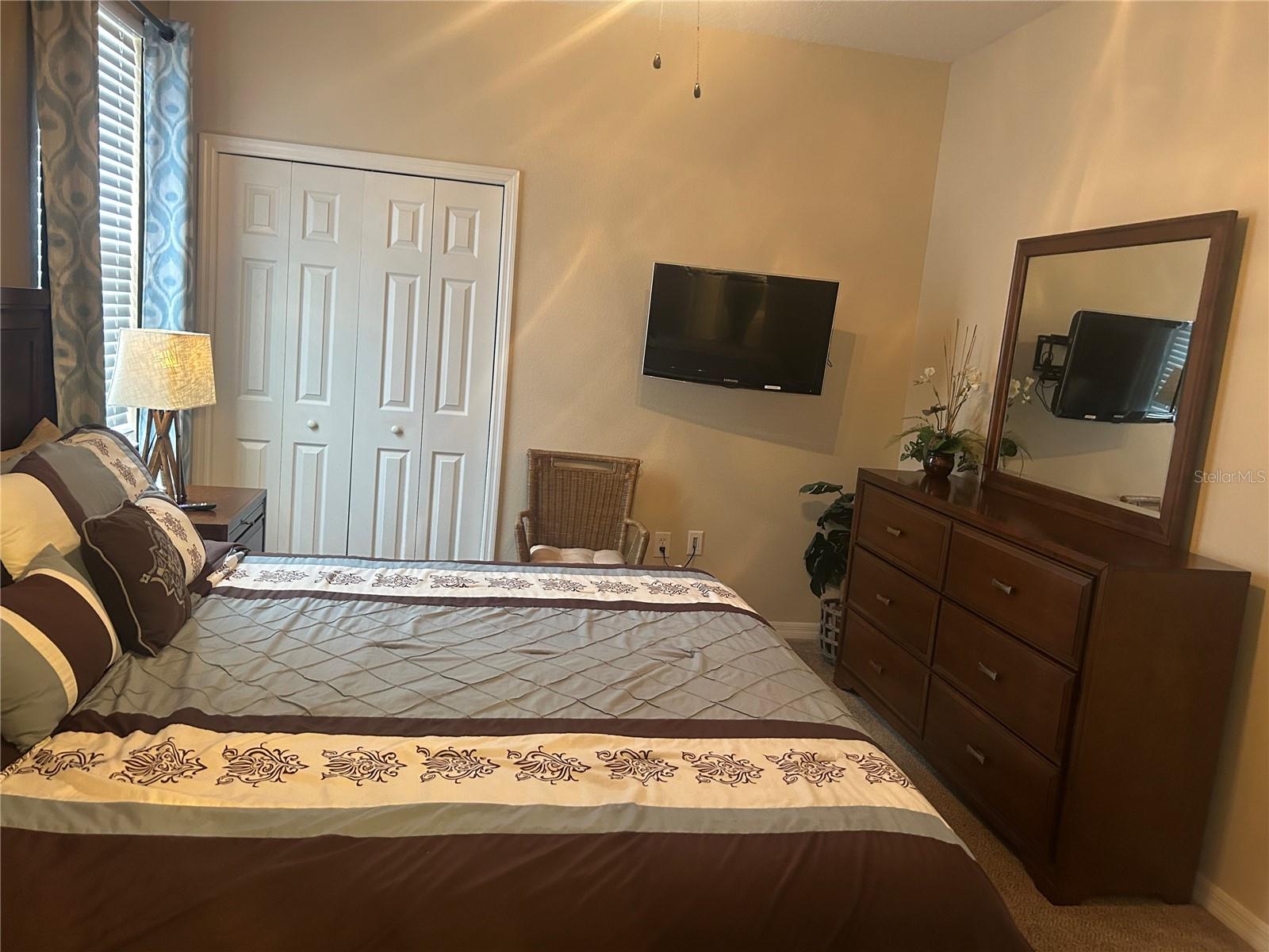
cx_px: 634
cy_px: 476
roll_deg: -4.8
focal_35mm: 26
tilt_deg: -6.3
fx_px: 953
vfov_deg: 53.1
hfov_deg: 67.3
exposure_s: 1/60
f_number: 1.5
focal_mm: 5.7
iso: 320
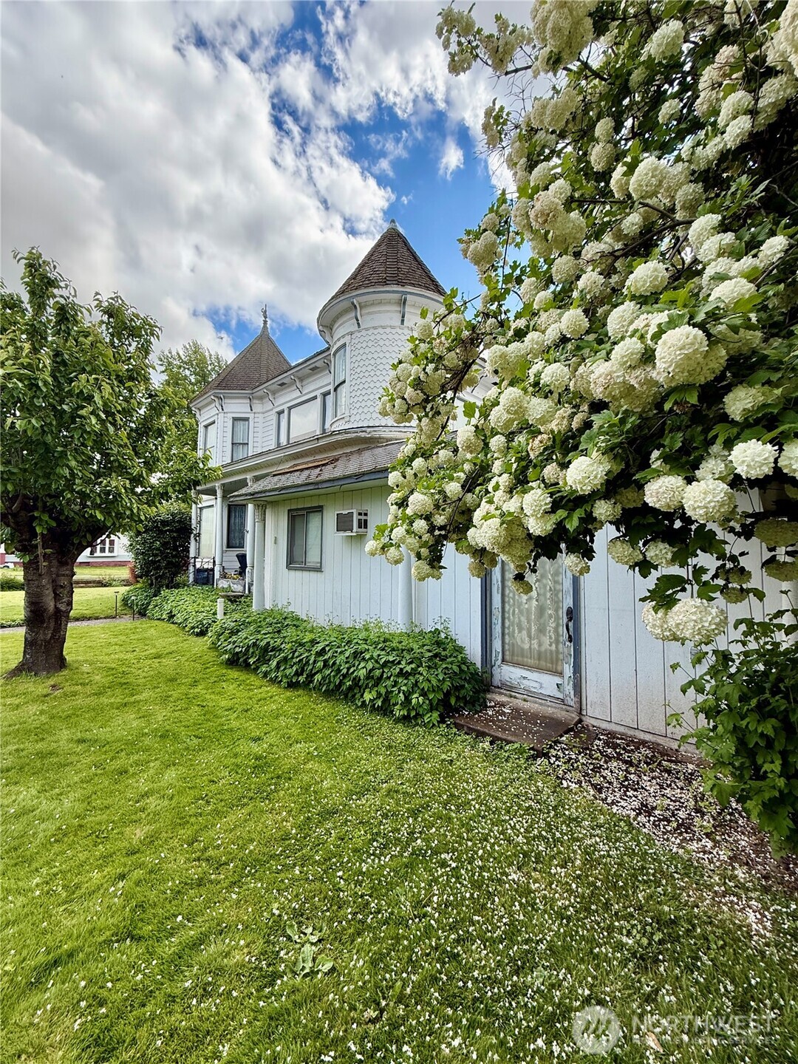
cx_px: 399
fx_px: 430
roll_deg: +0.3
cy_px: 532
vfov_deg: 102.1
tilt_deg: +4.6
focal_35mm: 14
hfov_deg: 85.7
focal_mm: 2.22
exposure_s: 1/535
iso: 64
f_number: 2.2
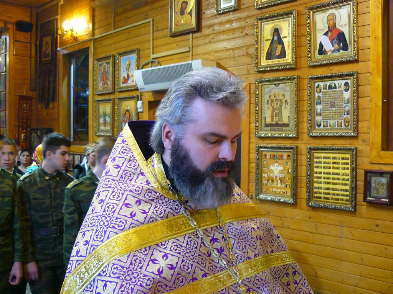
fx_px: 409
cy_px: 147
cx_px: 196
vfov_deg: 39.7
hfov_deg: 51.4
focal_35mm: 36
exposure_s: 1/6
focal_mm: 6
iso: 200
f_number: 2.8
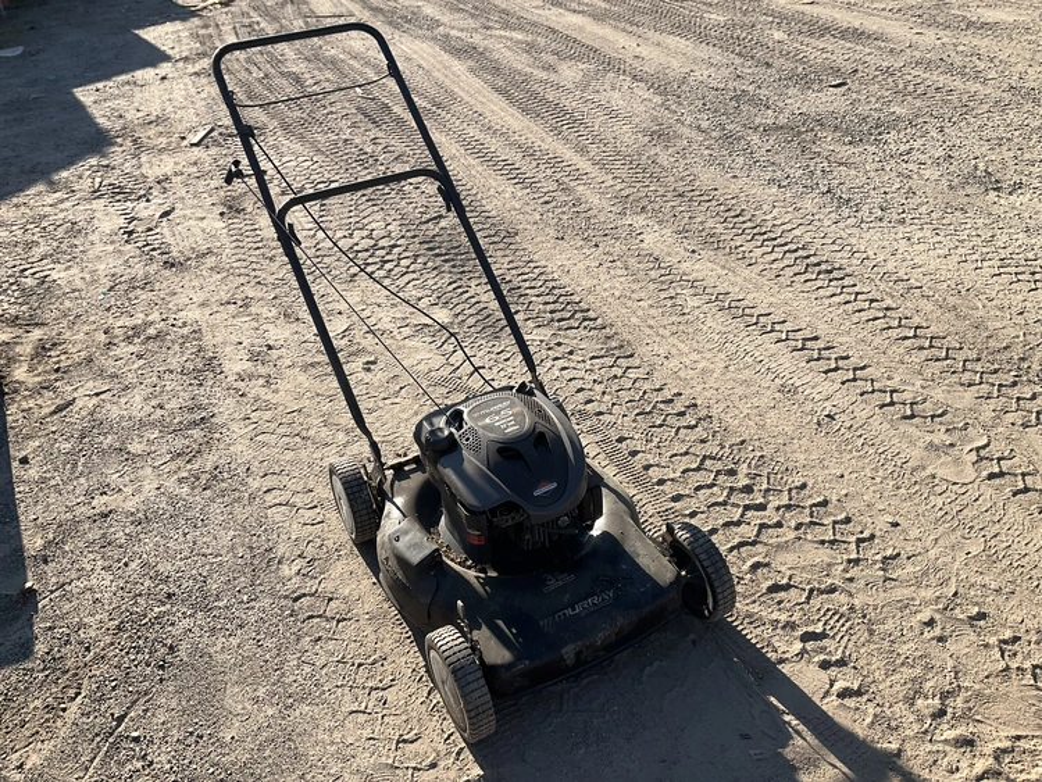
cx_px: 521
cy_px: 391
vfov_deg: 48.3
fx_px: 873
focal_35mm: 29
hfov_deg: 61.6
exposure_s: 1/1055
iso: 25
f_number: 1.8
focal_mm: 3
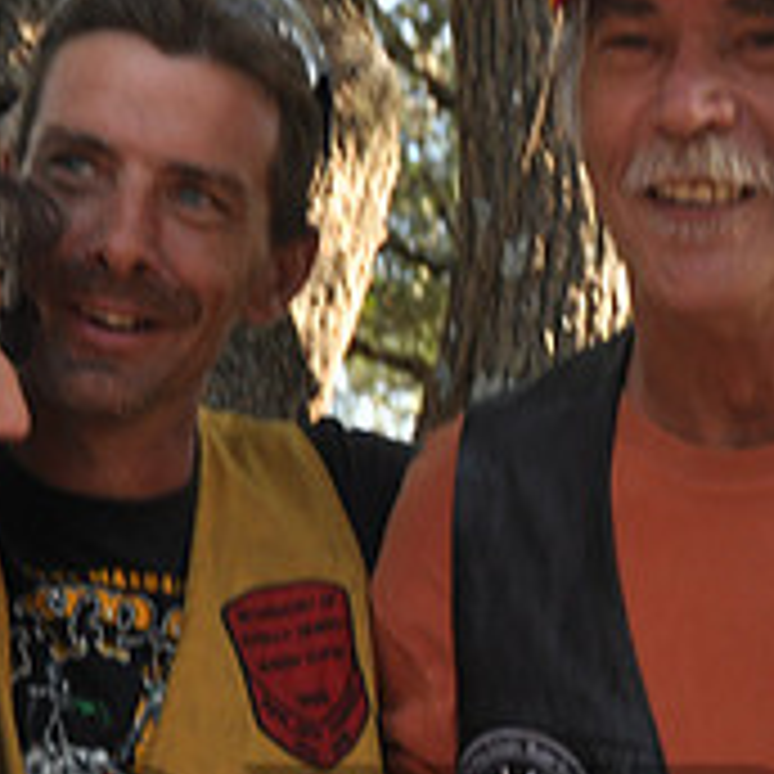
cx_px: 657
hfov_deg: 12.7
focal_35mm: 137
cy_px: 704
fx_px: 3466
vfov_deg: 12.6
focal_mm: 32
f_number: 6.7
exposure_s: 1/180
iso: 200
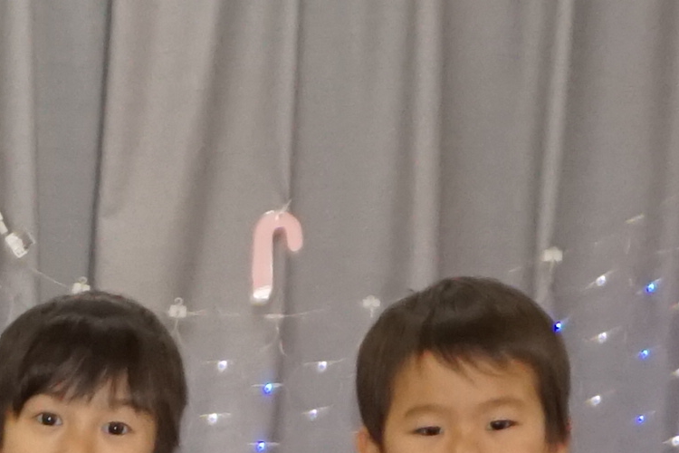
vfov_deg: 5.0
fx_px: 4979
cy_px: 1326
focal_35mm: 264
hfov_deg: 7.3
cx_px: -926
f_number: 4
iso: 1000
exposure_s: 1/160
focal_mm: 22
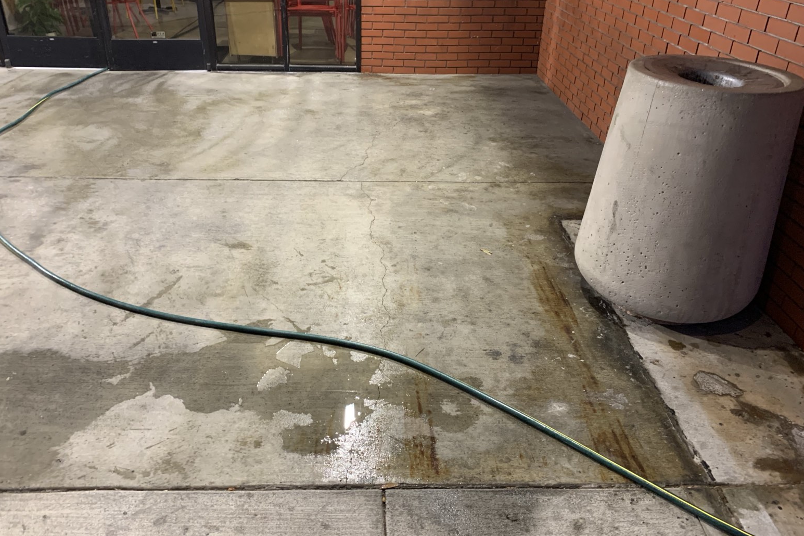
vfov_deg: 46.3
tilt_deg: -25.0
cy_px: 240
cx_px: 389
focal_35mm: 28
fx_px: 625
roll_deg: -0.3
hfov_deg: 65.5
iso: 250
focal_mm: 4.25
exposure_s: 1/60
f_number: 1.8
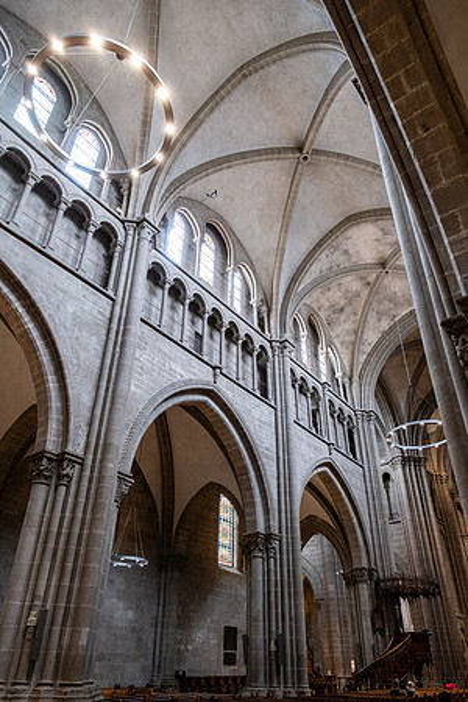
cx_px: 234
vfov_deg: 73.7
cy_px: 351
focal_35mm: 24
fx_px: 468
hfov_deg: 53.1
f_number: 2.8
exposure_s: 1/25
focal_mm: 16
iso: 1600
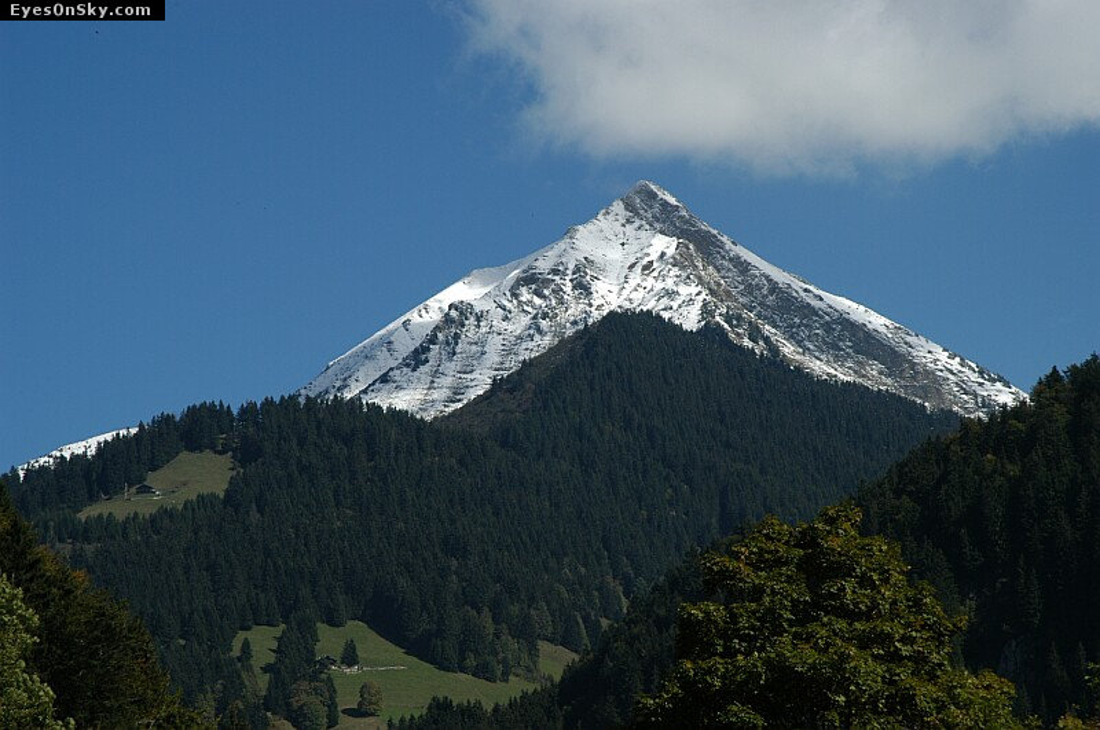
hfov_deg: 16.1
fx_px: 3890
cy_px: 365
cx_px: 550
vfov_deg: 10.7
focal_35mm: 128
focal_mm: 85
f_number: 11
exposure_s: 1/500
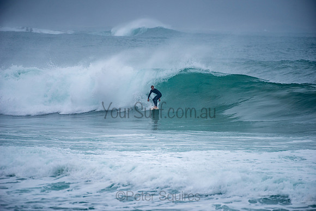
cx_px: 158
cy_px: 106
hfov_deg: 4.1
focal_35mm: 500
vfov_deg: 2.8
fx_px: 4390
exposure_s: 1/1000
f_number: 5.6
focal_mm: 500
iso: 180
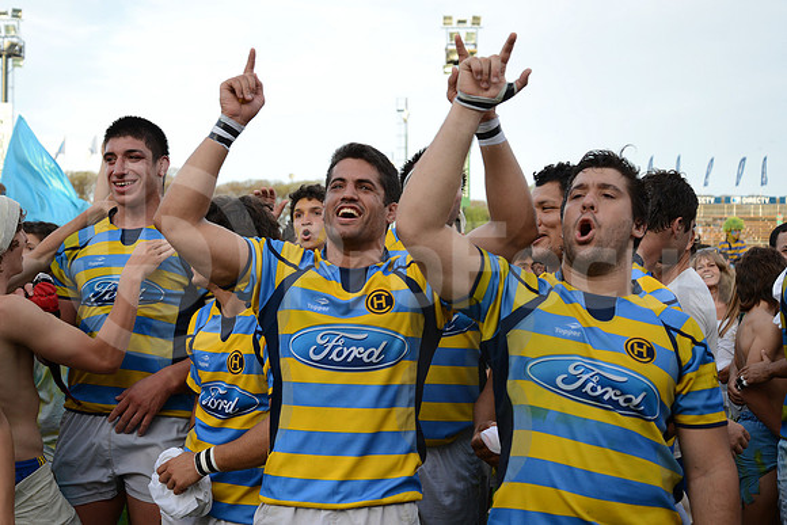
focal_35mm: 48
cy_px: 262
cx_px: 394
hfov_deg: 41.1
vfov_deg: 28.1
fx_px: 1050
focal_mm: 48
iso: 640
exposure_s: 1/640
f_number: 4.5
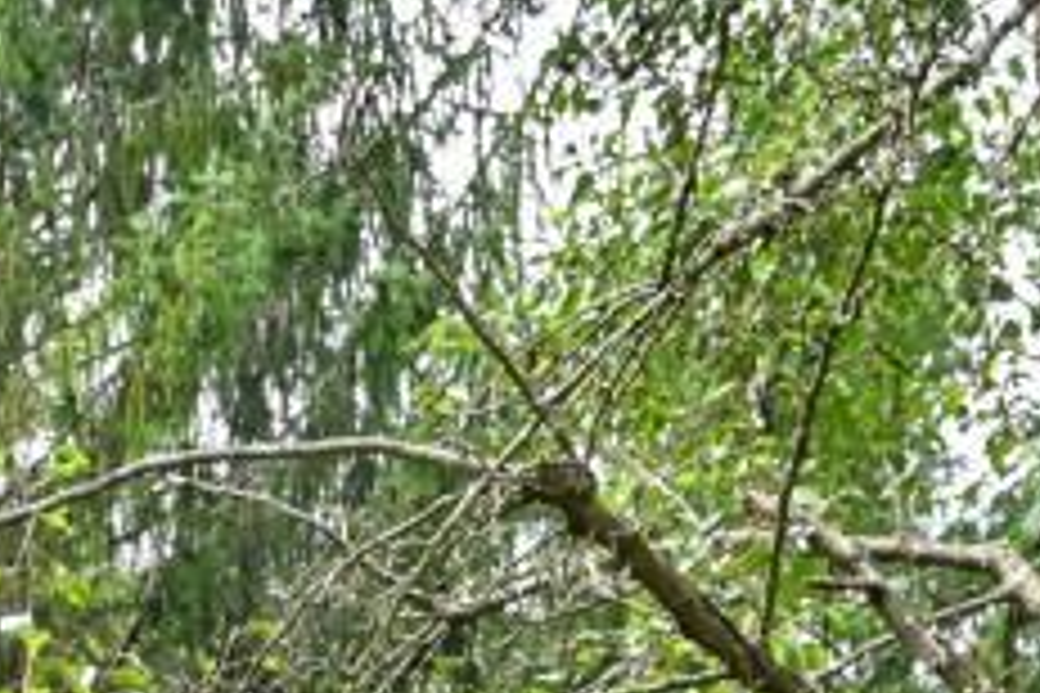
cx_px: -225
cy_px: 2025
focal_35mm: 91
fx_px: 2629
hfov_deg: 20.8
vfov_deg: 10.7
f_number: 5.6
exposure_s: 1/250
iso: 140
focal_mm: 14
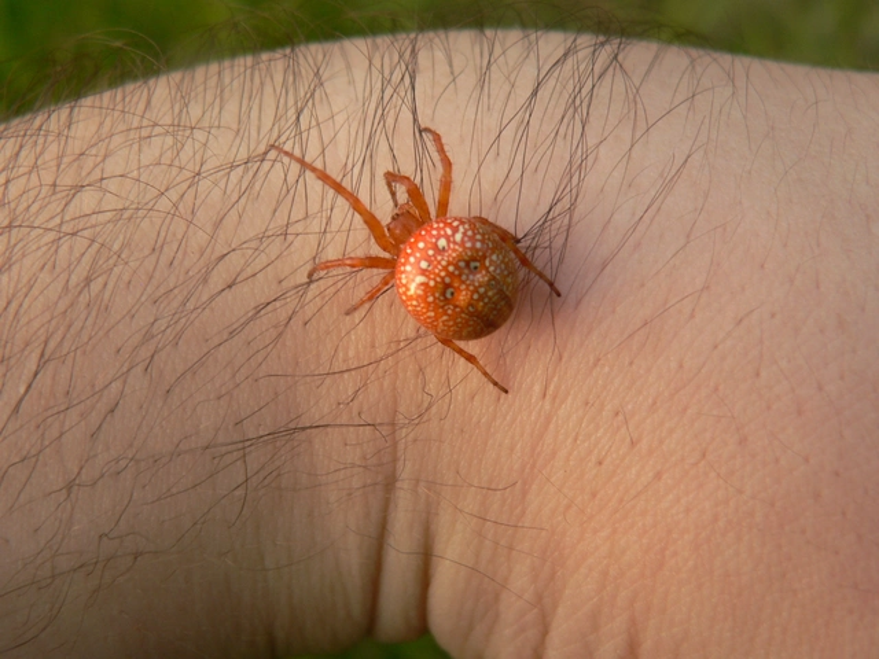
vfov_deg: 33.6
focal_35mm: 43
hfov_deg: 43.9
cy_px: 330
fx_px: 1092
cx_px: 440
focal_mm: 7.1
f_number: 2.8
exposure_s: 1/100
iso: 100
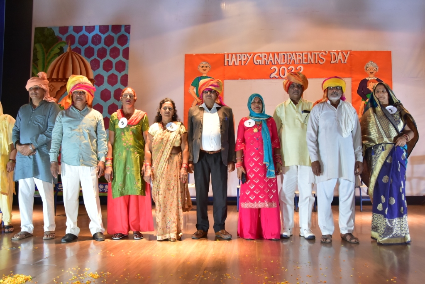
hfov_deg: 57.2
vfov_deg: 40.0
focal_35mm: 33
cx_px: 212
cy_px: 142
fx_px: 390
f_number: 6.3
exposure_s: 1/125
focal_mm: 22
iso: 1000
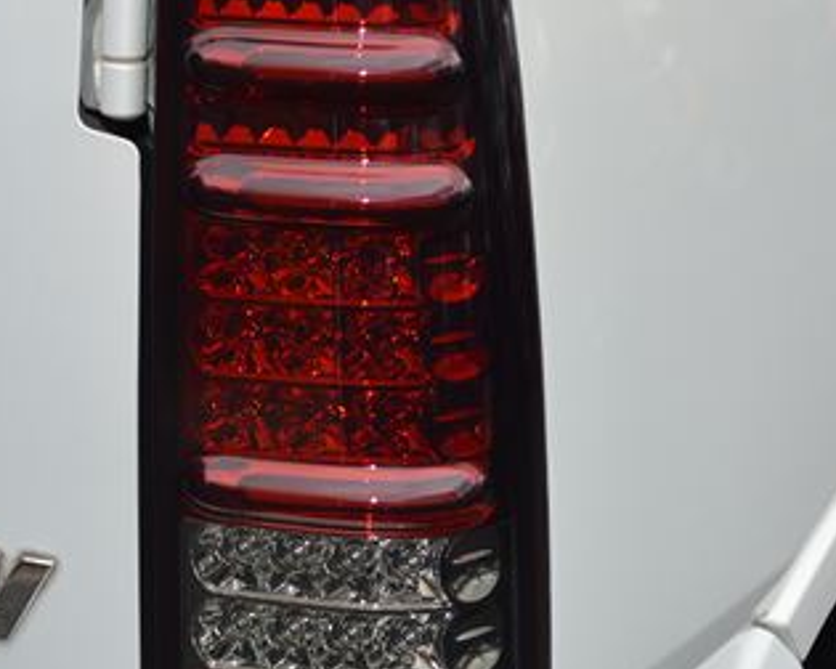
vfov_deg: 12.3
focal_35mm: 125
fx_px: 3093
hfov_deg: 15.4
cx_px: 300
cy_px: 317
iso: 250
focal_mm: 40
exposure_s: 1/125
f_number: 5.3
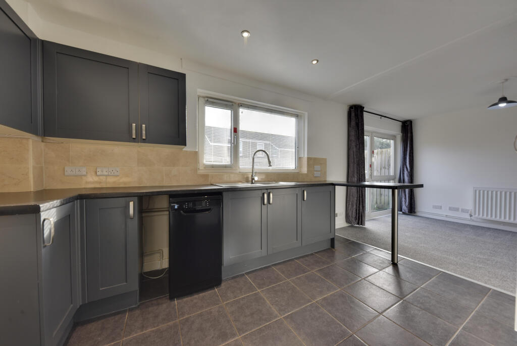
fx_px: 172
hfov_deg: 112.6
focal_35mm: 12
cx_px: 258
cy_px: 173
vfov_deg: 90.1
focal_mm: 12
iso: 320
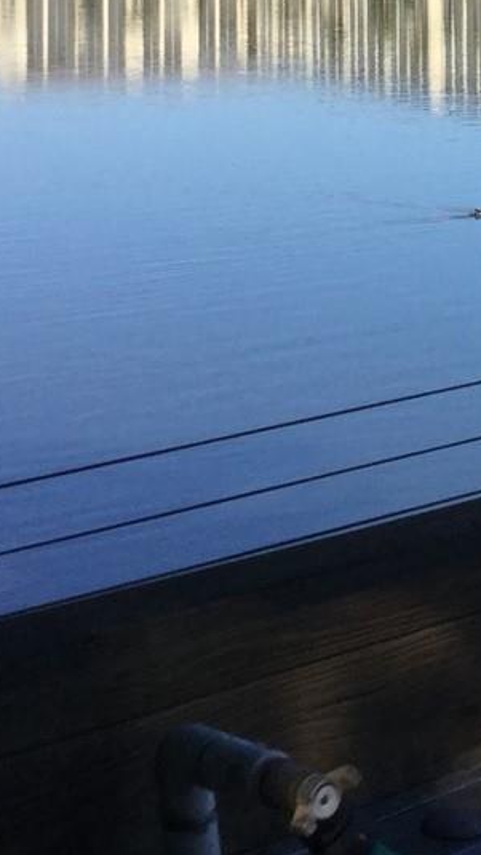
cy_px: -99
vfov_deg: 20.1
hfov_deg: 11.5
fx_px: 2290
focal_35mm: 101
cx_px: 705
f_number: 2.4
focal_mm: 3.3
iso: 25
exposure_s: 1/1431
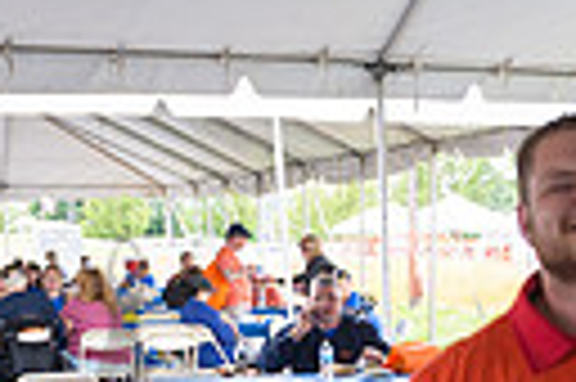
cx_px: 702
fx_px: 1886
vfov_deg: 11.2
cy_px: 519
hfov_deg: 16.6
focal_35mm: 118
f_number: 4
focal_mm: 26
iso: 200
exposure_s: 1/250
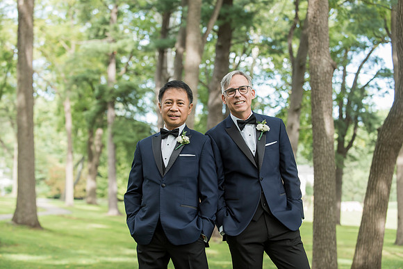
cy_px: 134
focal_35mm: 70
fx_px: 784
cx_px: 202
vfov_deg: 19.5
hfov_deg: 28.8
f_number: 3.5
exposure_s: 1/320
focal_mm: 70
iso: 400
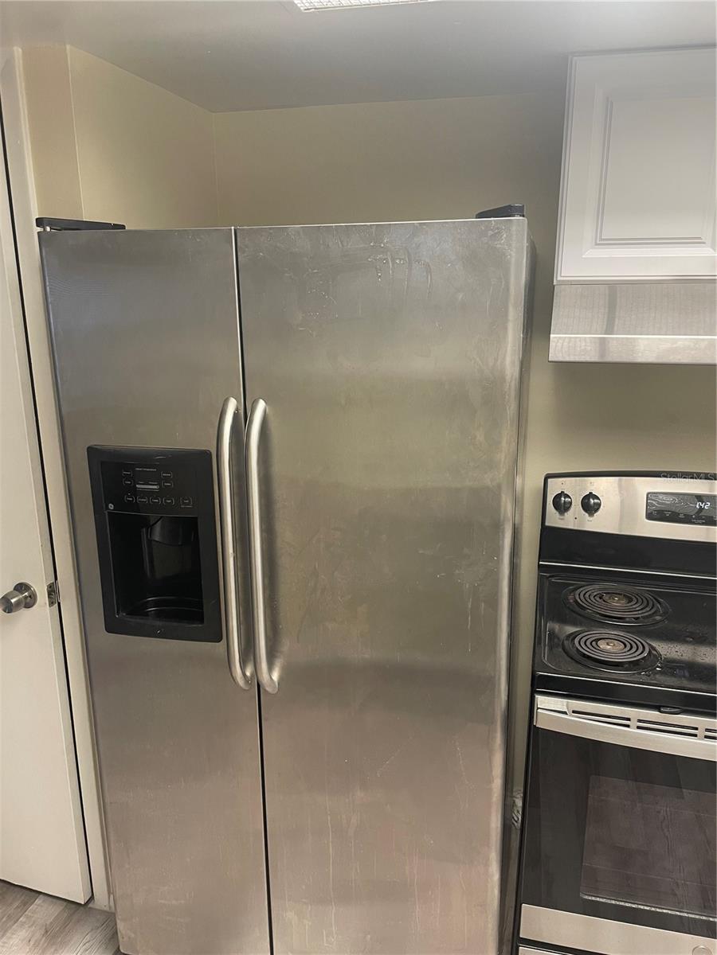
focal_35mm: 26
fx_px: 718
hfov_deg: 53.1
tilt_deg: -13.6
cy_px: 478
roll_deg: +0.4
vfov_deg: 67.3
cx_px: 358
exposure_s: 1/60
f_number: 1.6
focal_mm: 4.2
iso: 80
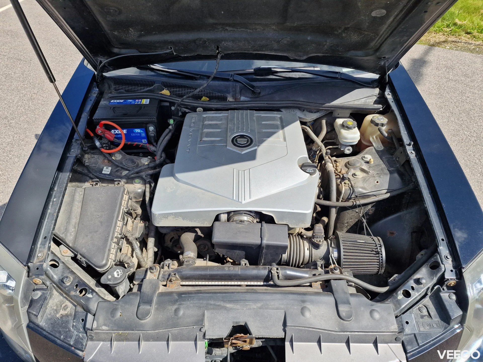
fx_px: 321
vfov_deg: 58.9
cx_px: 242
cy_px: 181
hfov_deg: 73.9
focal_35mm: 23
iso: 50
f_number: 1.8
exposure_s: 1/694
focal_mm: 6.4
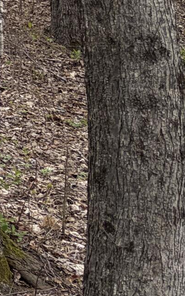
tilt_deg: +5.7
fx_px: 1040
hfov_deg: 7.7
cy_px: -138
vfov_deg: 15.1
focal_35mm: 129
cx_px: -501
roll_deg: -3.5
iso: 64
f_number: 1.6
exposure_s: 1/1155
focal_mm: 5.96
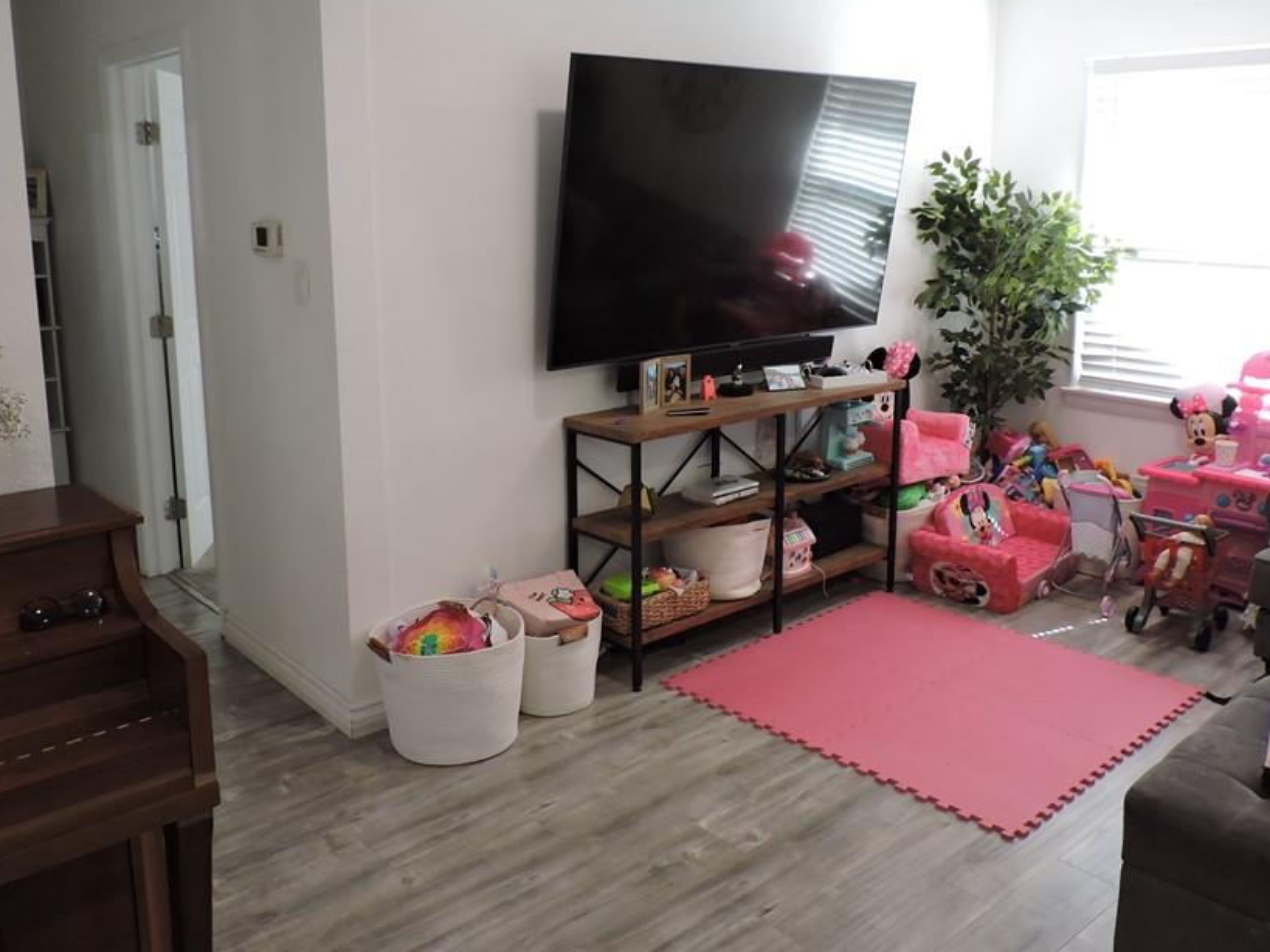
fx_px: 1100
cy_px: 381
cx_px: 574
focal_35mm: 30
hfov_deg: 59.9
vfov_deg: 46.5
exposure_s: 1/30
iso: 280
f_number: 3
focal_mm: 4.3
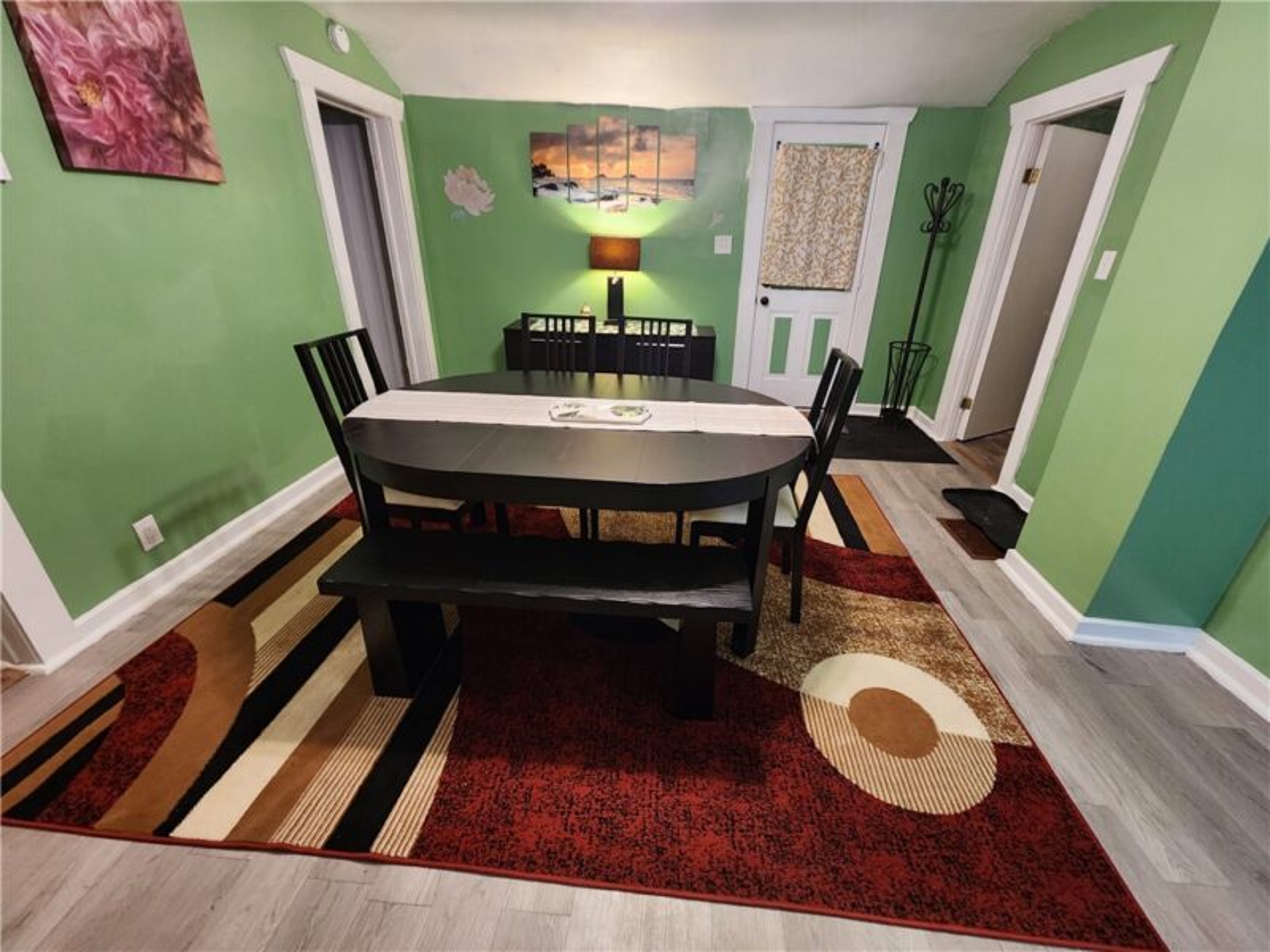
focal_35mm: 13
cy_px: 476
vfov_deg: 89.9
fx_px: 477
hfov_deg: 106.2
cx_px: 635
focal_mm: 2.2
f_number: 2.2
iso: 400
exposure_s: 1/30
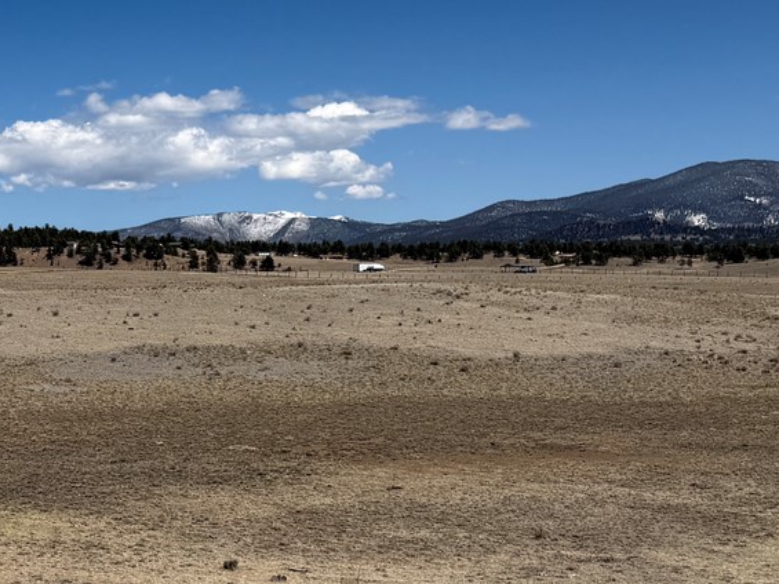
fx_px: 1531
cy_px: 448
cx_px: -130
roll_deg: +0.6
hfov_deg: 25.9
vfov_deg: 21.4
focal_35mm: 68
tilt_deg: -8.4
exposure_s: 1/9091
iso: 80
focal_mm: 6.76
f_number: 1.78
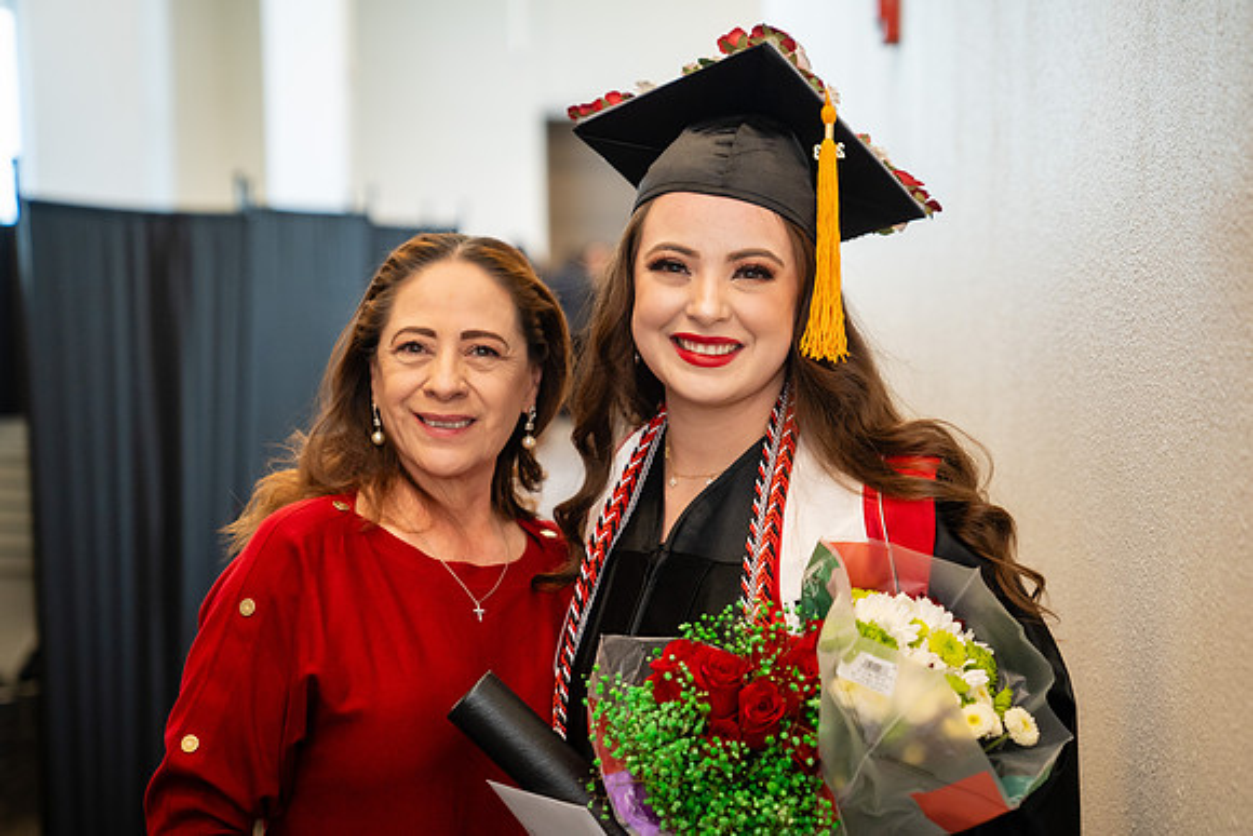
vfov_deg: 17.9
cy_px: 416
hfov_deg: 26.5
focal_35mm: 76
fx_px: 2661
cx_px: 684
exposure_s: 1/160
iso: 1250
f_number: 2.8
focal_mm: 70
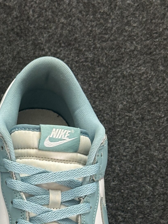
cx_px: -11
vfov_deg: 17.1
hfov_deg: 13.0
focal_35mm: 112
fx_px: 725
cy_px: 231
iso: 200
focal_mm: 6.86
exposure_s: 1/50
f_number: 1.78
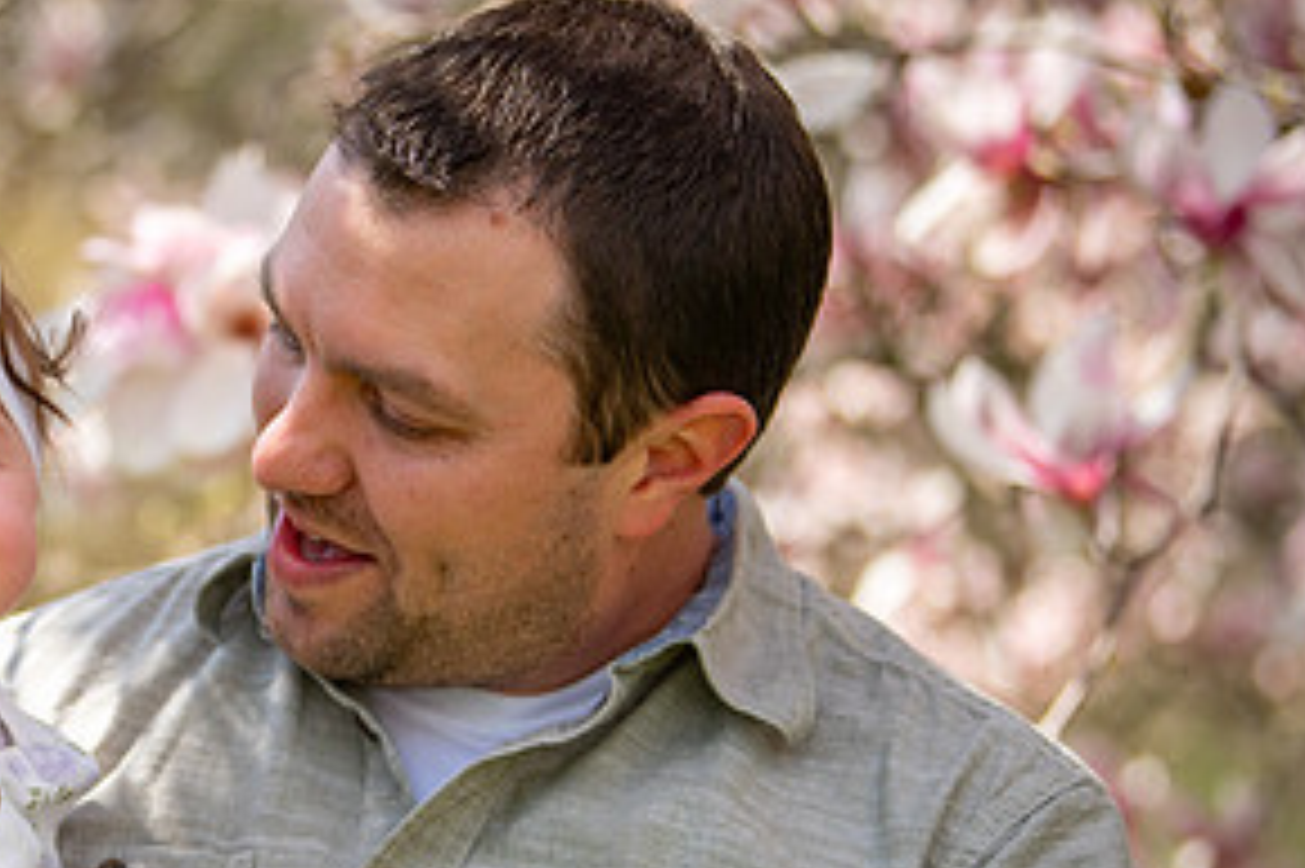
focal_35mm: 140
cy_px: 576
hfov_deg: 14.5
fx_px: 5072
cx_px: 153
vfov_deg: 9.8
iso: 320
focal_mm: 70
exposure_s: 1/4000
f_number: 2.8
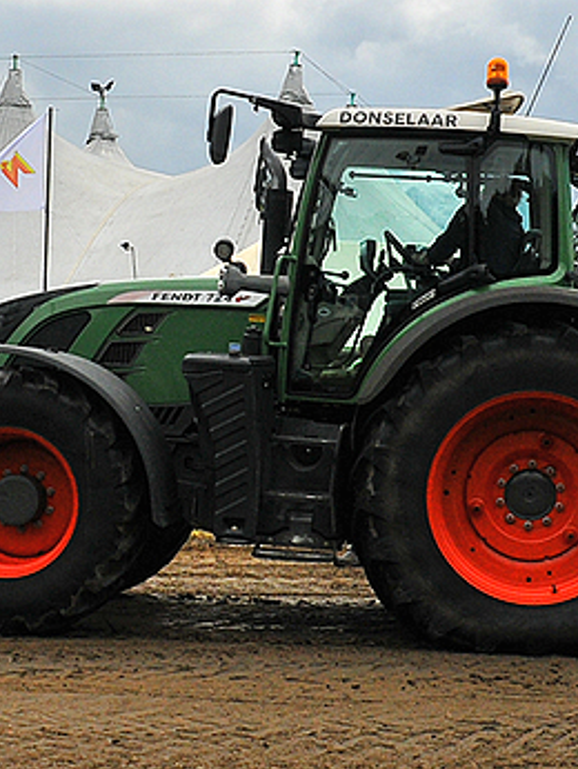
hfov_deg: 16.5
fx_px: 1988
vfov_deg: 21.8
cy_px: 280
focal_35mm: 89
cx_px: 193
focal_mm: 21
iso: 500
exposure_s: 1/4000
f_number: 5
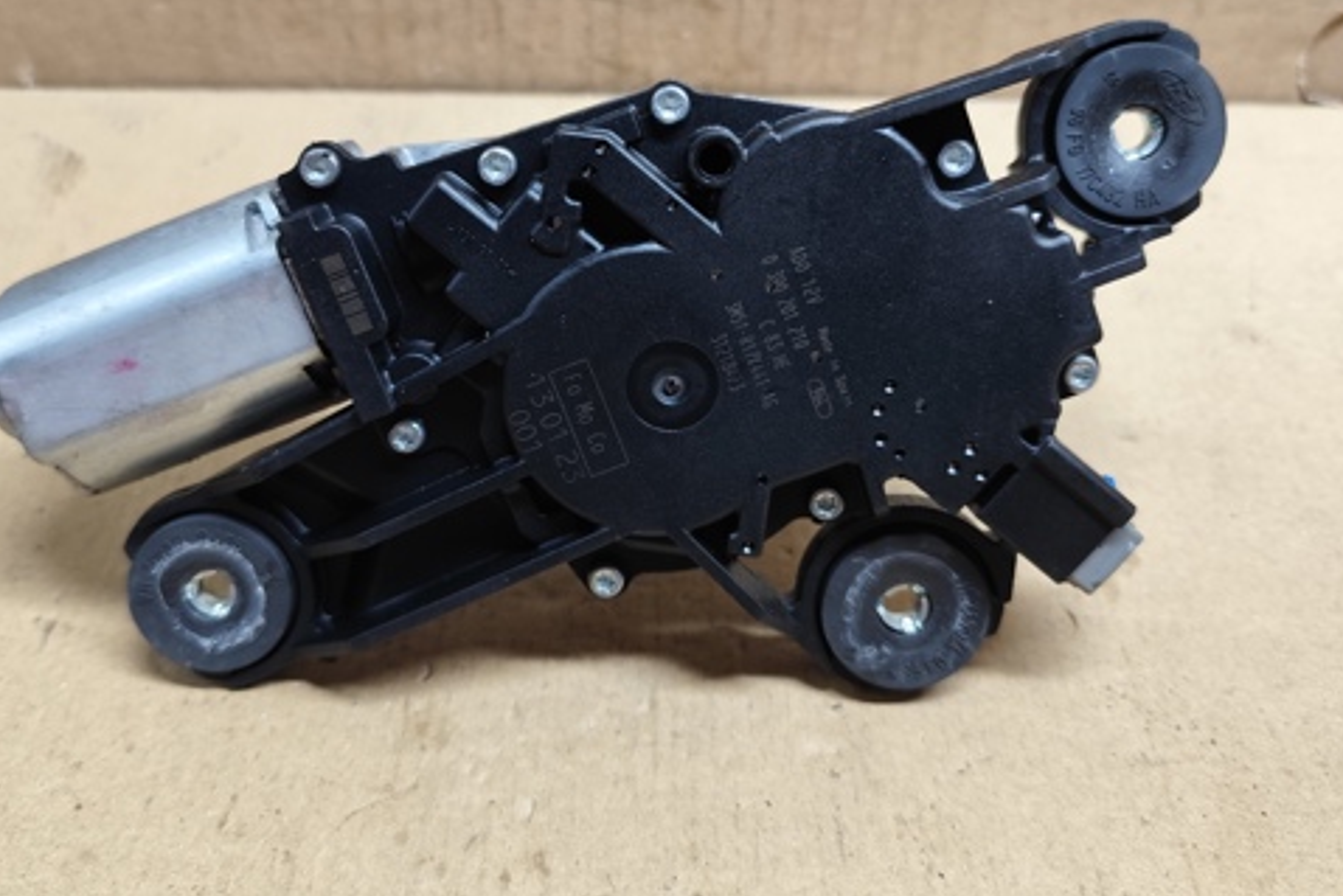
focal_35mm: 32
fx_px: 1194
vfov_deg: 40.9
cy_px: 344
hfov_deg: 58.6
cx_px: 621
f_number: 1.65
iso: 400
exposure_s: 1/100
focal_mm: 6.19
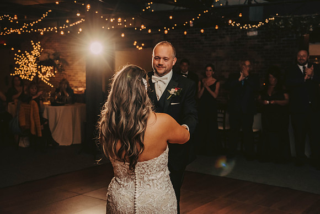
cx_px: 160
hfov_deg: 39.6
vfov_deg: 27.0
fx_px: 445
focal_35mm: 50
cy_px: 107
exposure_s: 1/200
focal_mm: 50
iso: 2000
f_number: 3.2
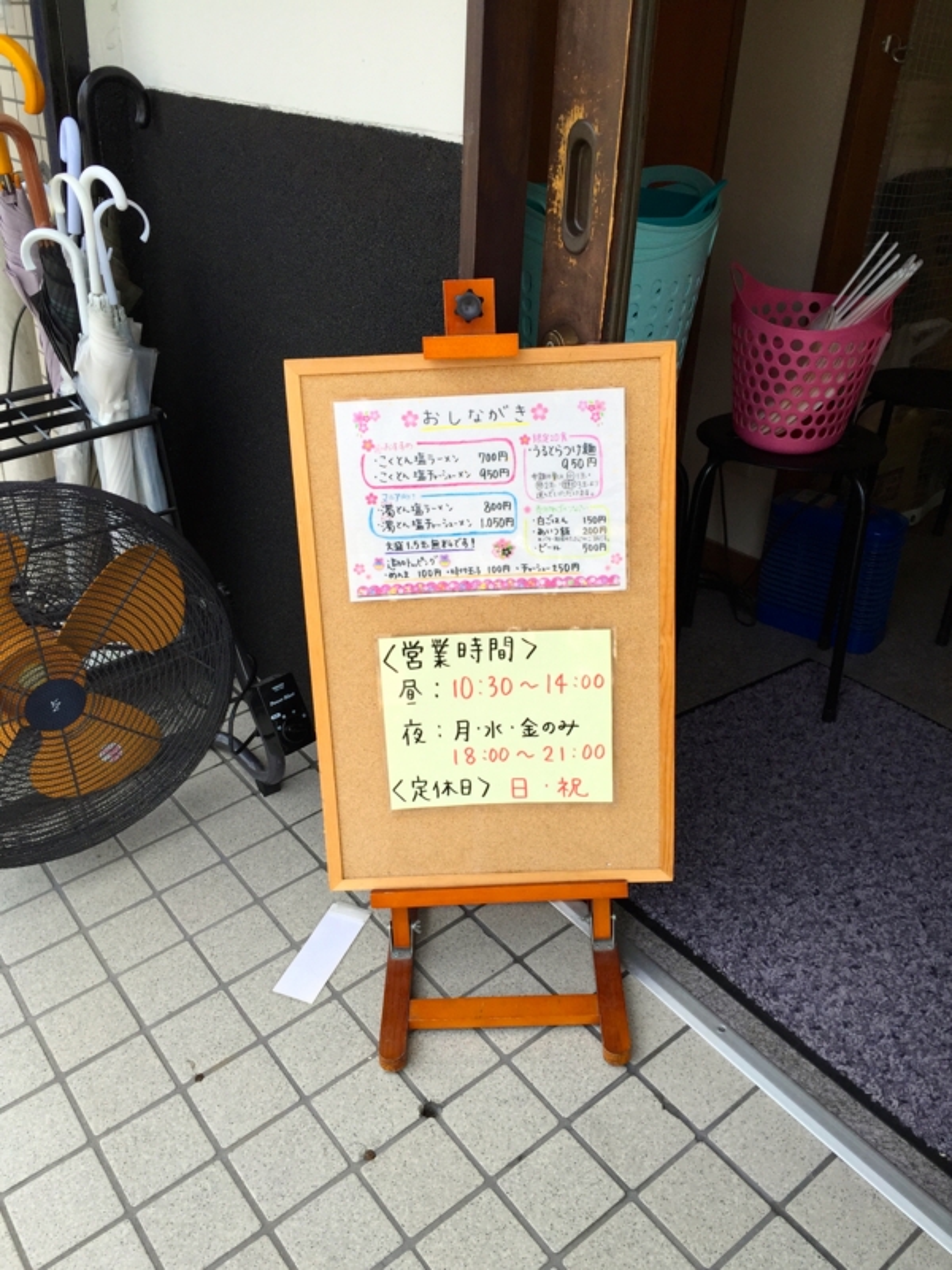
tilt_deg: -28.2
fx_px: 1063
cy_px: 635
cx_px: 476
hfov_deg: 48.2
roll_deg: -2.9
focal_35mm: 29
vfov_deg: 61.7
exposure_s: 1/501
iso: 32
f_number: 2.2
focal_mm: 4.15
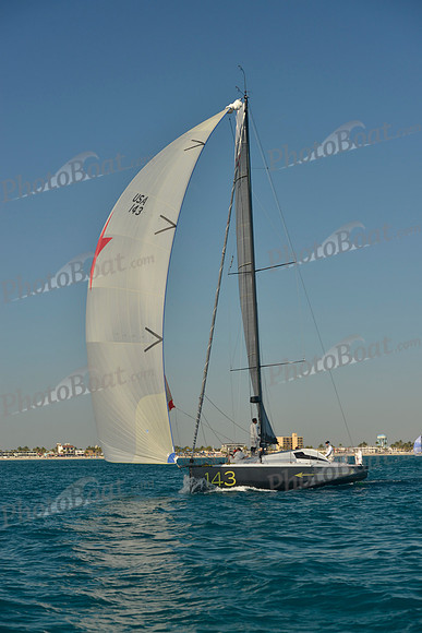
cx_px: 211
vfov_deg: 28.8
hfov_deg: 19.5
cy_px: 316
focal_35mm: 70
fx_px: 1230
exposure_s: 1/640
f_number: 7.1
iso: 200
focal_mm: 70
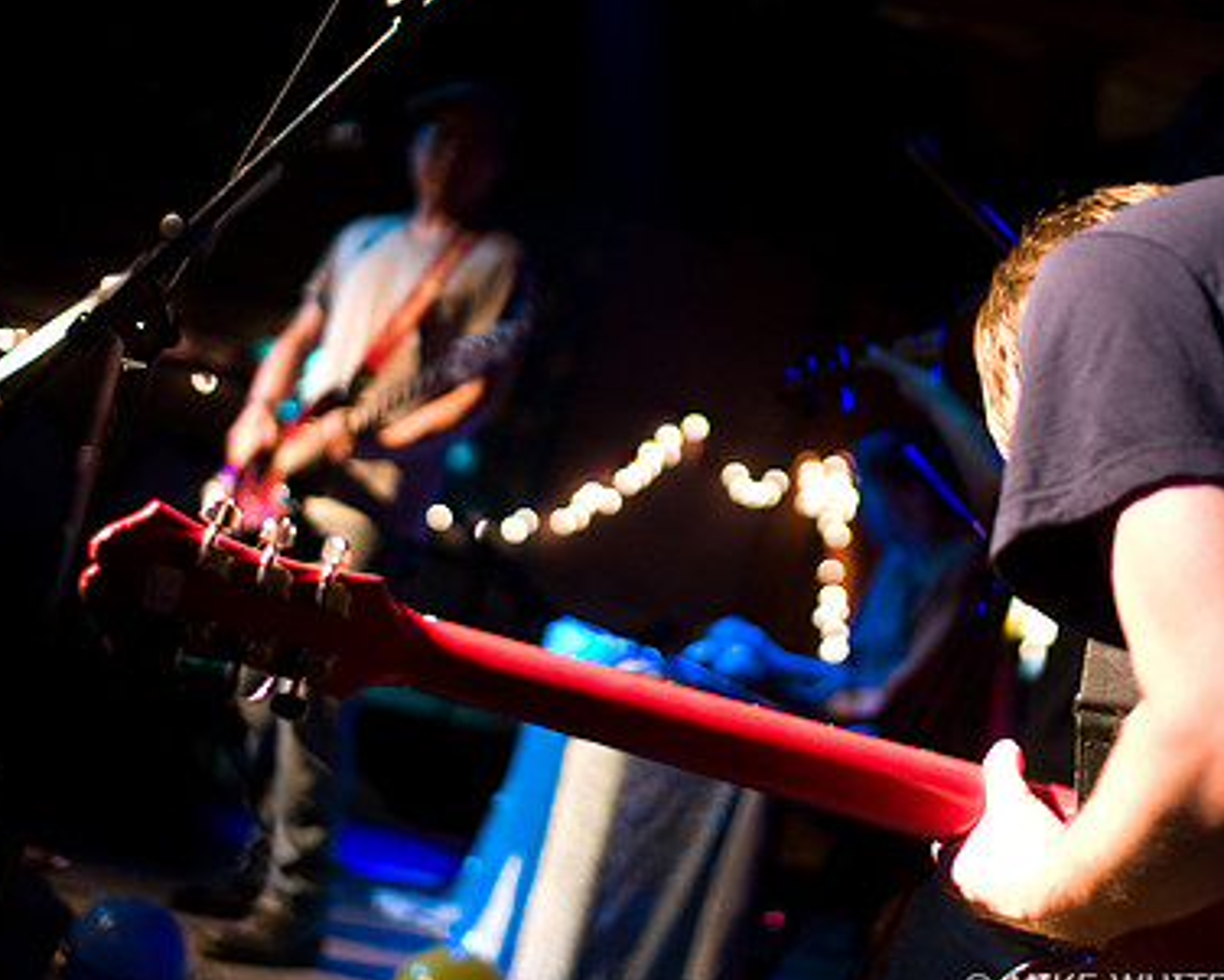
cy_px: 389
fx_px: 2355
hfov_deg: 29.1
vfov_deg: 23.5
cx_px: 739
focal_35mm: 65
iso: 1000
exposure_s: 1/40
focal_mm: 30
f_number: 1.4
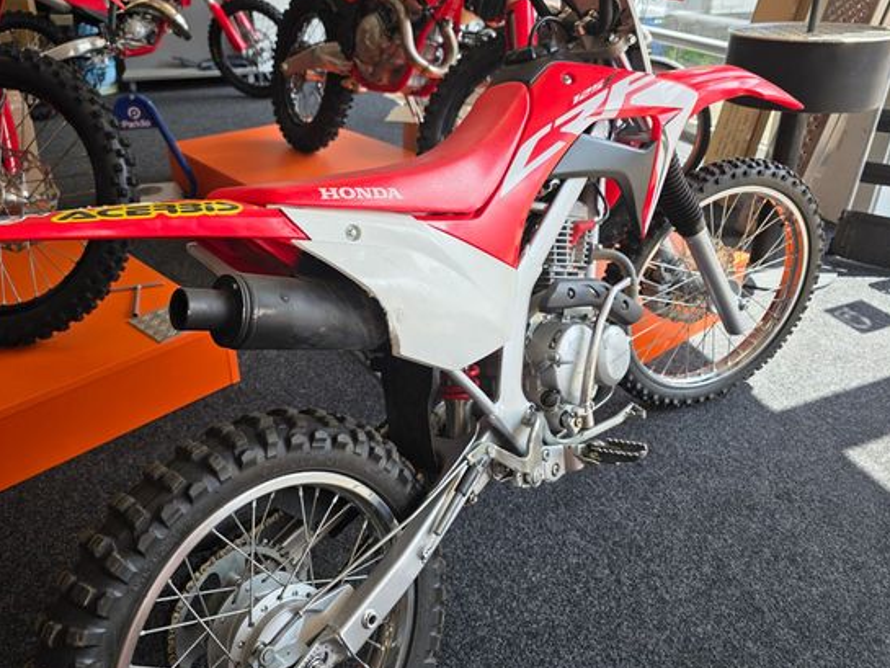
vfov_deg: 51.3
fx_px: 694
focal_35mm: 27
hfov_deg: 65.1
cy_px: 297
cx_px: 390
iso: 16
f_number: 1.7
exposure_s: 1/100
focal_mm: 6.3
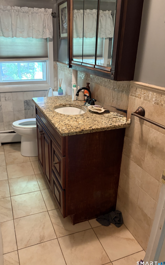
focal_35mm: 28
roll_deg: -0.8
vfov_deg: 66.5
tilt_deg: -23.5
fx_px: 202
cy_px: 133
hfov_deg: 44.3
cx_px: 67
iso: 400
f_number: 1.6
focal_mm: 5.96
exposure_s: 1/40
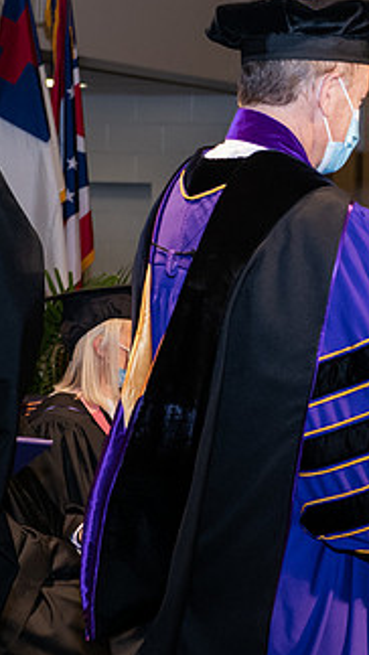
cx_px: 521
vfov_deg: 17.3
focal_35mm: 124
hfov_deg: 9.6
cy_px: 305
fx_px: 2154
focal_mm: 66
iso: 1600
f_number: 6.3
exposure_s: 1/200
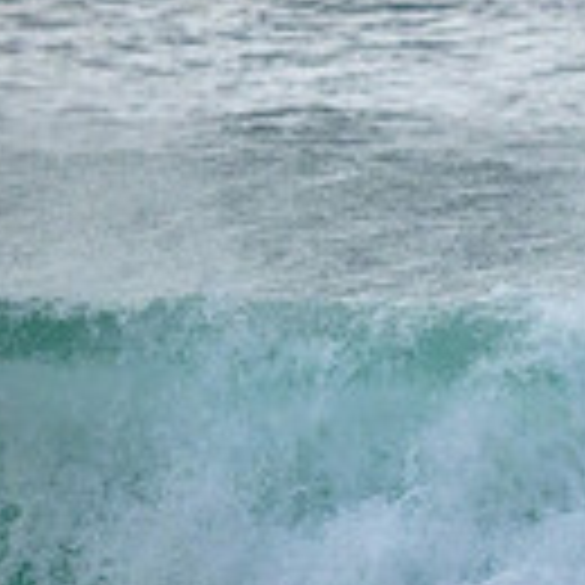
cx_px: 1269
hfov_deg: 1.0
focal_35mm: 1780
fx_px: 34033
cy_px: 551
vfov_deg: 1.0
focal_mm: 470
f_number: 10
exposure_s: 1/2000
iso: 4500
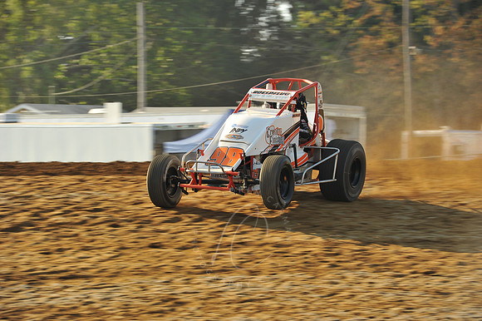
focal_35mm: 200
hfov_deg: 10.3
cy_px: 160
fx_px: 2676
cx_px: 241
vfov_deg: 6.9
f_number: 9
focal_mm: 200
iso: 400
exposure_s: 1/320
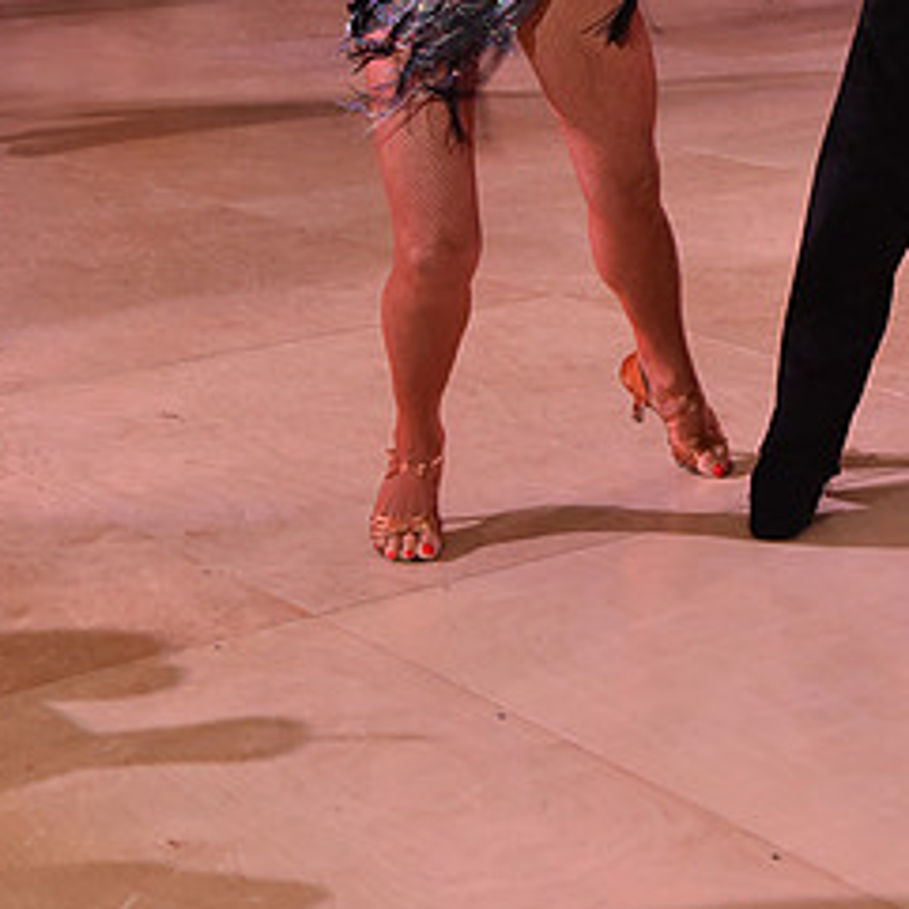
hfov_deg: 17.6
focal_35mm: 98
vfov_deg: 17.0
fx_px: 2912
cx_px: 703
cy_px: -147
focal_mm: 48
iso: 2500
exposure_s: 1/320
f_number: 6.3
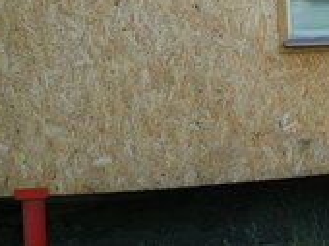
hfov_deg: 26.2
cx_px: 219
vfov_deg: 19.3
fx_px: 702
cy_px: -2
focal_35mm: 74
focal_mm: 6.3
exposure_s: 1/100
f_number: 5.6
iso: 100
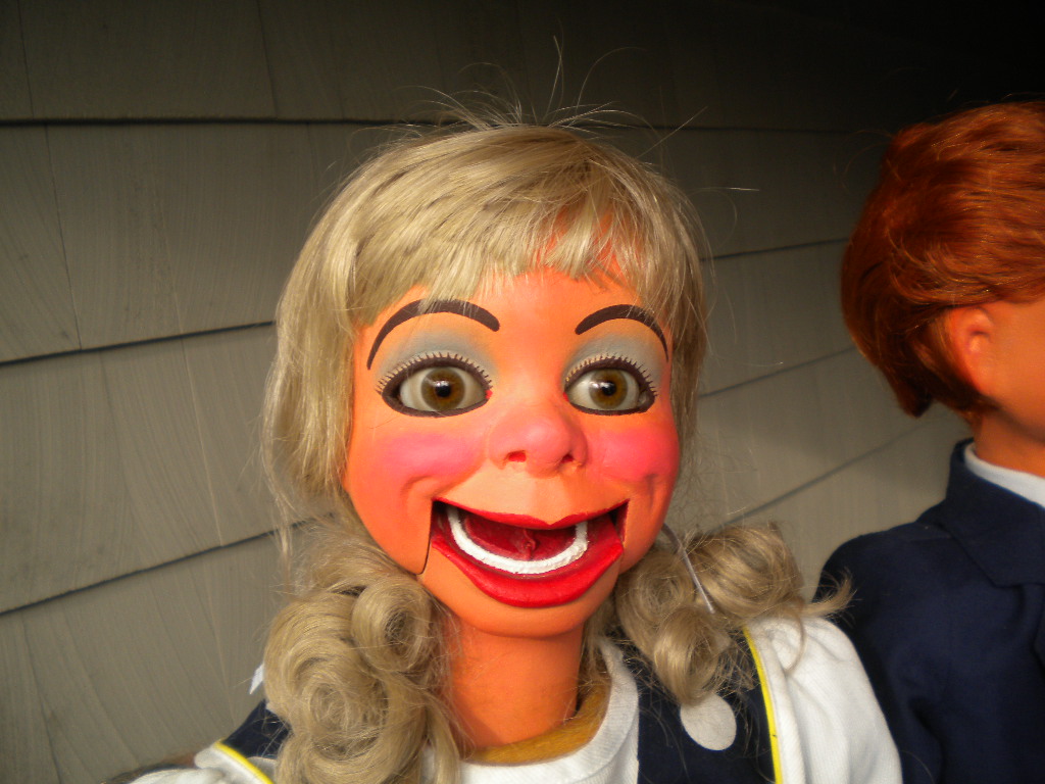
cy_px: 392
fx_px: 1057
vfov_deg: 40.7
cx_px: 522
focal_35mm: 35
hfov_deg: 52.6
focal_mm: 6.3
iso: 80
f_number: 3.1
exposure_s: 1/73
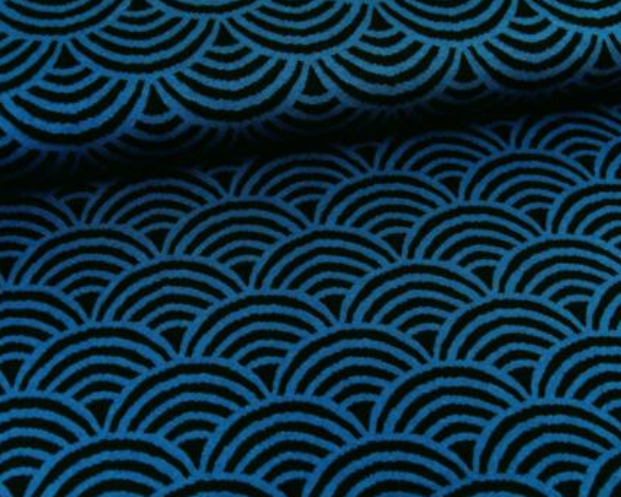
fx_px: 901
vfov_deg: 30.9
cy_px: 250
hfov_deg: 38.0
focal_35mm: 49
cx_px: 324
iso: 640
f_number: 3.2
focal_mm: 15.51
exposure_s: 1/80
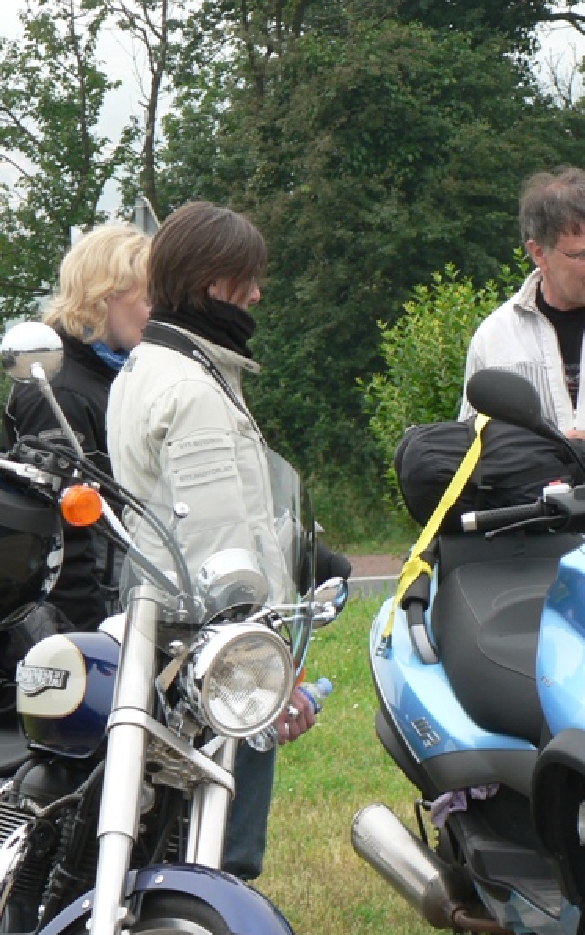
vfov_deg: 7.6
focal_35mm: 276
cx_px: 397
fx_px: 7034
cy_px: 469
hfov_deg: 4.8
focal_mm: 32.3
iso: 80
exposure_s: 1/250
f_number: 4
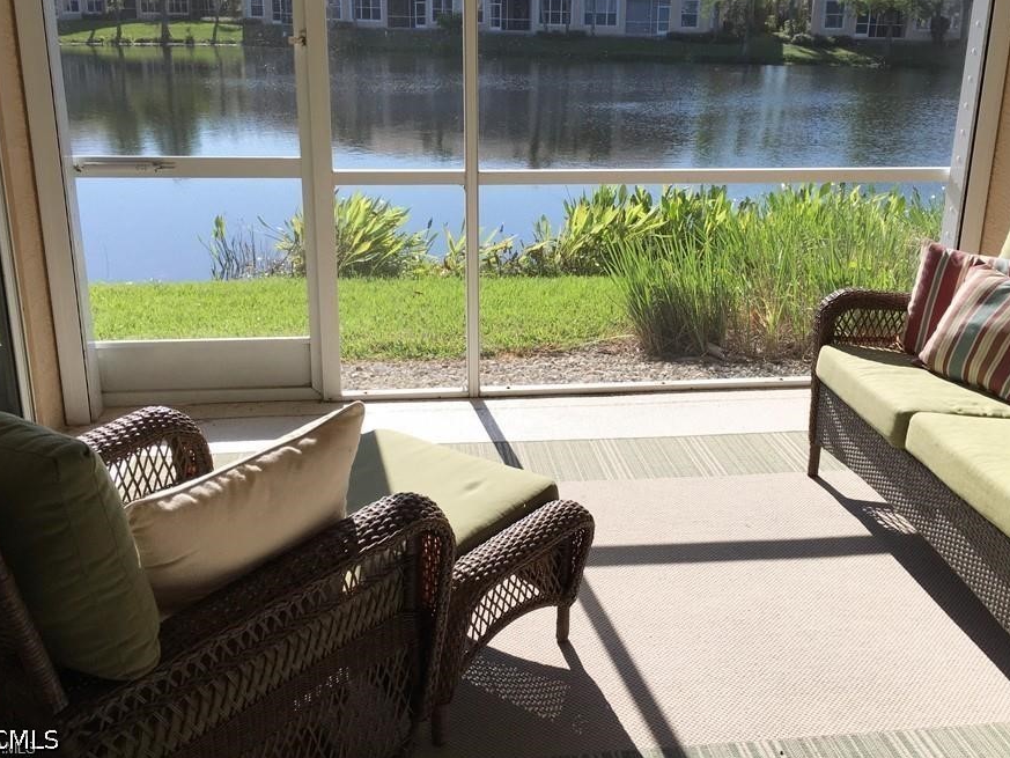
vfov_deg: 41.7
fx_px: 992
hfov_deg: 53.9
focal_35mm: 34
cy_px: 315
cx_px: 543
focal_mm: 4.15
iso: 32
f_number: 2.2
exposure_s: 1/1451
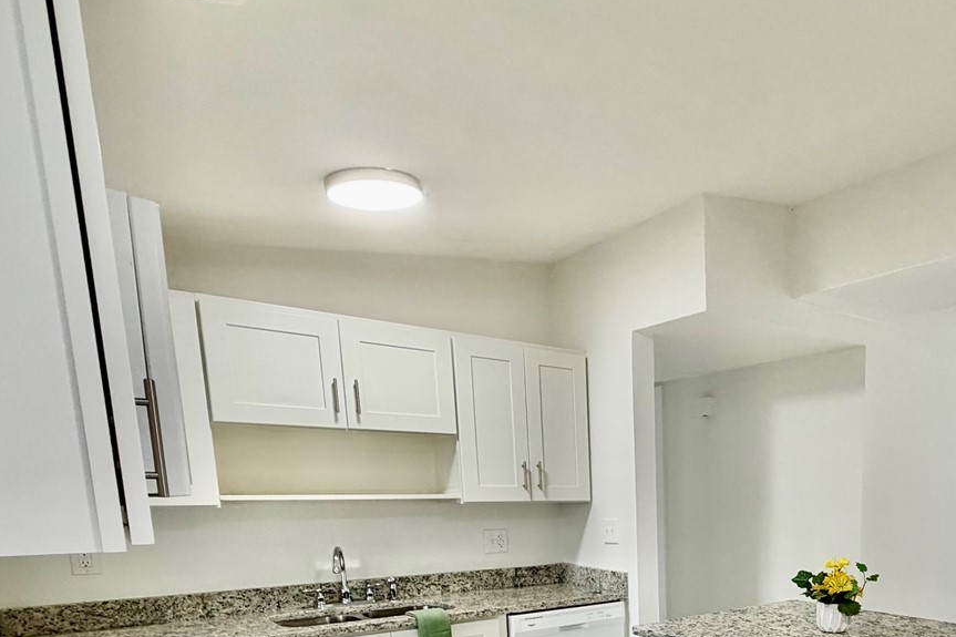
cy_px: 615
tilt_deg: -9.8
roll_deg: -0.1
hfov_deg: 62.6
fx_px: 717
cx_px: 743
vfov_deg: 42.4
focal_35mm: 27
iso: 200
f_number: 2.2
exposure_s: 1/120
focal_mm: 2.22
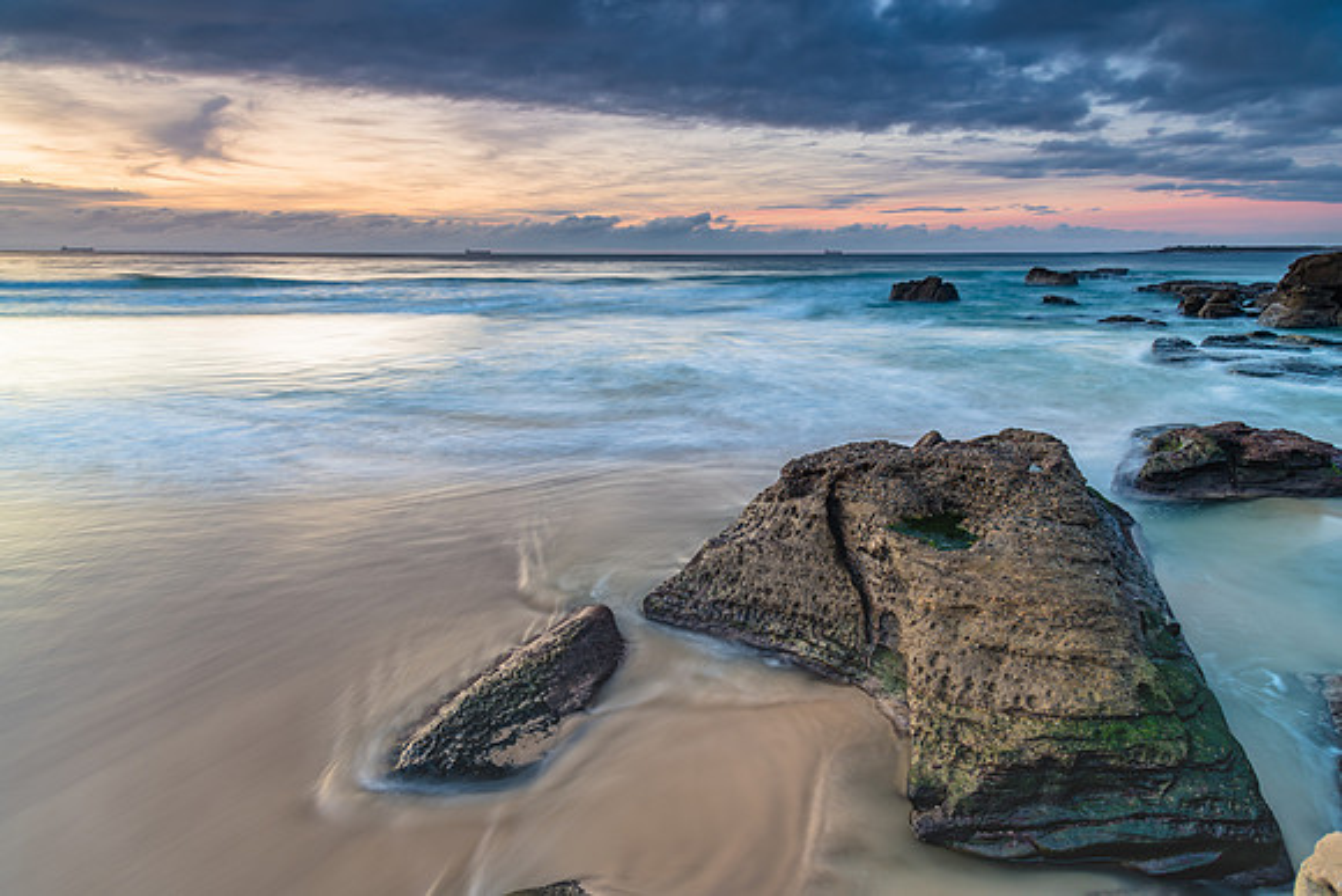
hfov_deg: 73.4
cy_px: 448
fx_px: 900
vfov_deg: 52.9
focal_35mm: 24
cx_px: 671
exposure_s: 4
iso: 40
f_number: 9
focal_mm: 24
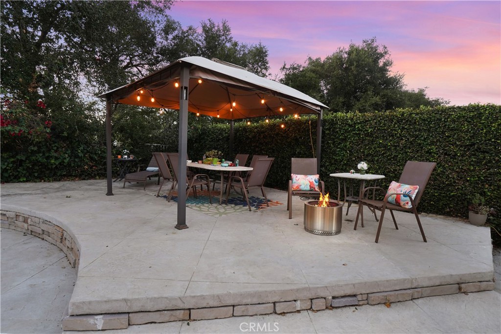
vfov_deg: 73.8
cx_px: 250
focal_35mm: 16
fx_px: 223
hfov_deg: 96.7
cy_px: 167
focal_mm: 16
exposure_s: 1/30
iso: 800
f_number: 6.3
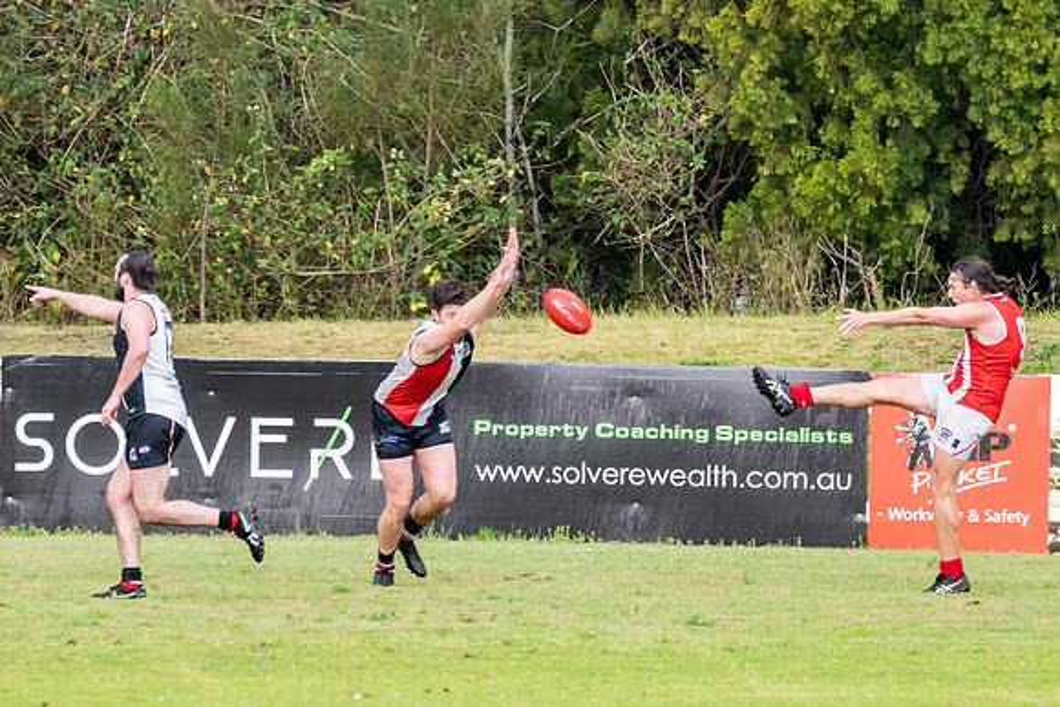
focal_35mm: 887
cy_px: 385
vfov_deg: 1.6
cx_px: 549
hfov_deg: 2.3
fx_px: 26129
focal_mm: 450
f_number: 7.1
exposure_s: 1/800
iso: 1250
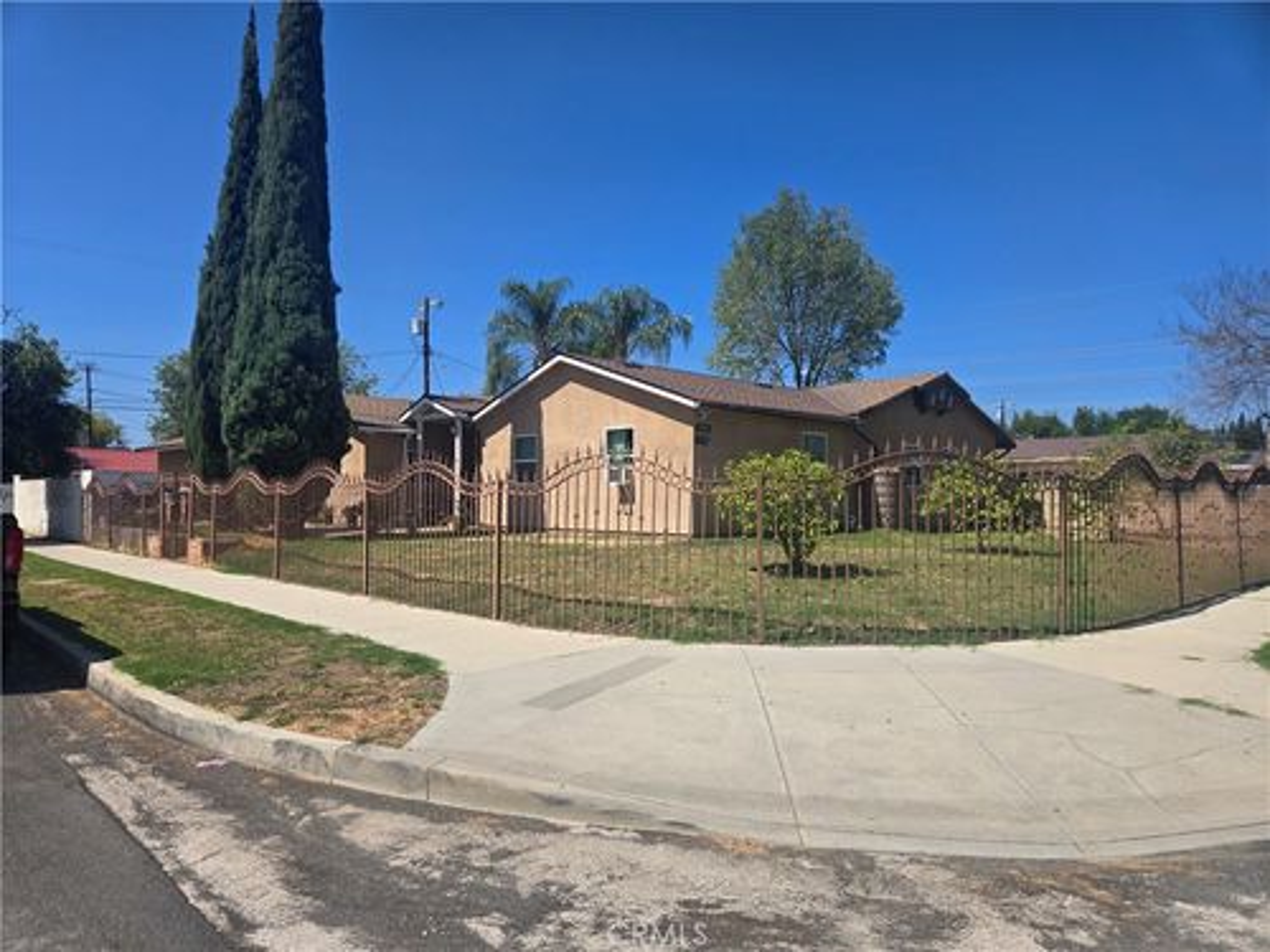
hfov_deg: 73.9
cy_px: 476
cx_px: 635
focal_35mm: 23
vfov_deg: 58.9
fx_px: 844
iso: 25
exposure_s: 1/2222
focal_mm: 5.4
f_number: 1.8
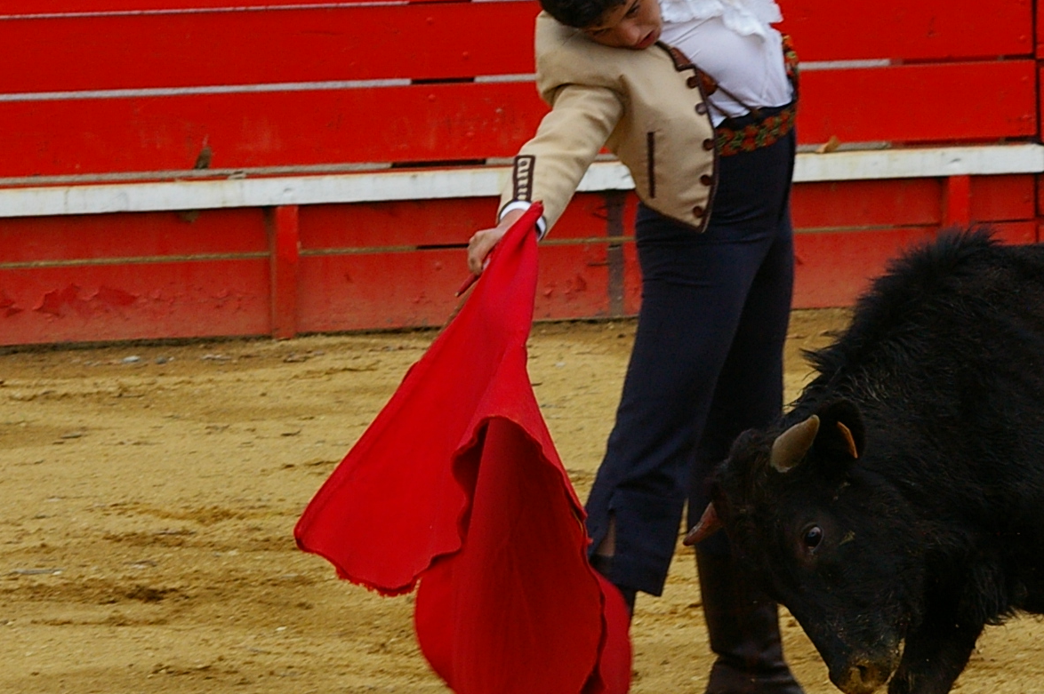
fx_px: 12026
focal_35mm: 415
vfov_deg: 3.3
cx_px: 795
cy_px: 658
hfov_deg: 5.0
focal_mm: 108
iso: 400
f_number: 8
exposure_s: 1/350
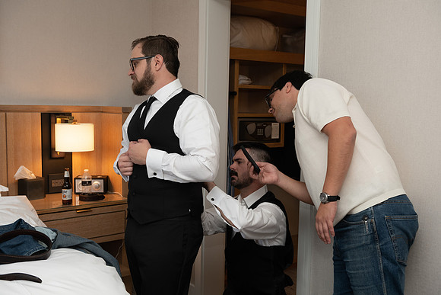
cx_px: 220
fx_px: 490
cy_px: 148
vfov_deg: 33.4
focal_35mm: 40
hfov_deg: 48.4
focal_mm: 40
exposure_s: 1/200
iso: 800
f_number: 4
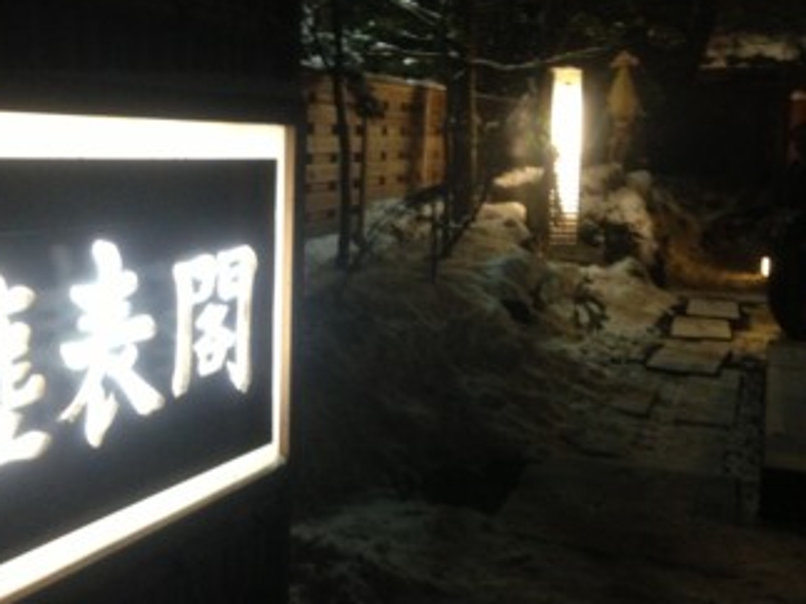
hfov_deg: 40.9
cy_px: 307
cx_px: 289
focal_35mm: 46
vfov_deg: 31.5
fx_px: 1071
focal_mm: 4.13
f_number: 2.4
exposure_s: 1/20
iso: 400
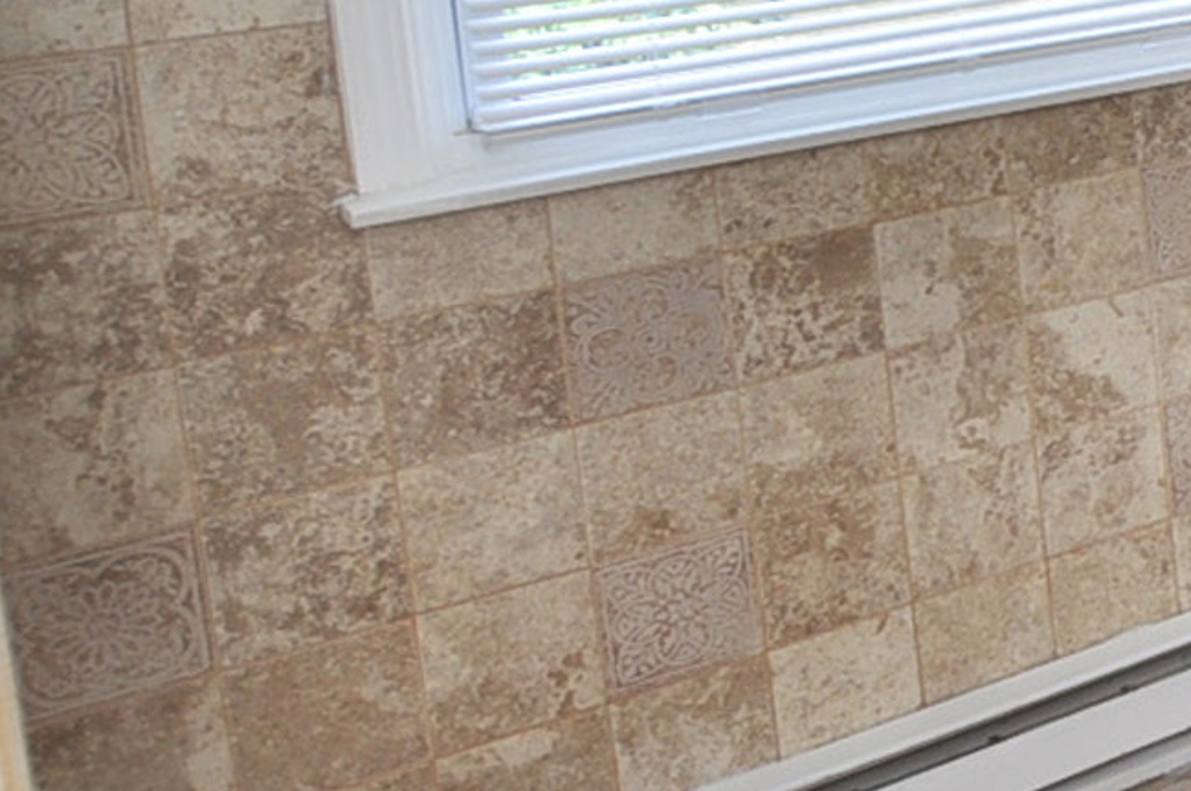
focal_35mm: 67
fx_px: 2214
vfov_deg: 19.1
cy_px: -160
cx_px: 2375
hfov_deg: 18.9
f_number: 4
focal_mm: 10
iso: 200
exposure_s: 1/100
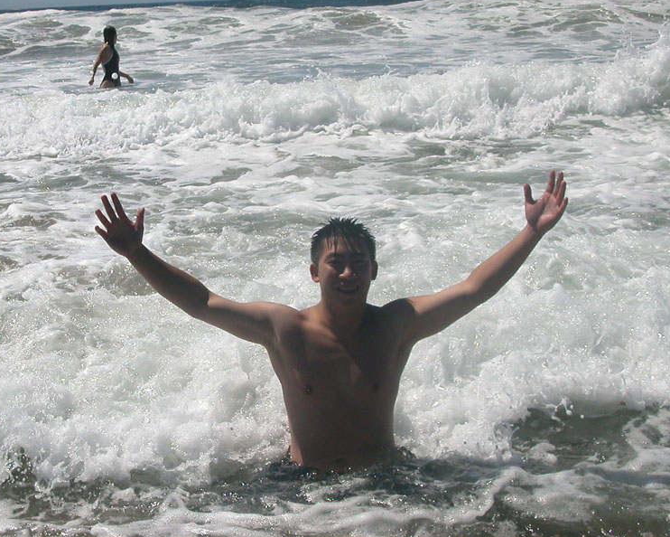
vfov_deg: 25.0
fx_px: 1210
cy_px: 267
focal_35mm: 61
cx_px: 325
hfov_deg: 31.0
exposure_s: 1/3000
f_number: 3.4
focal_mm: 8.9
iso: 100
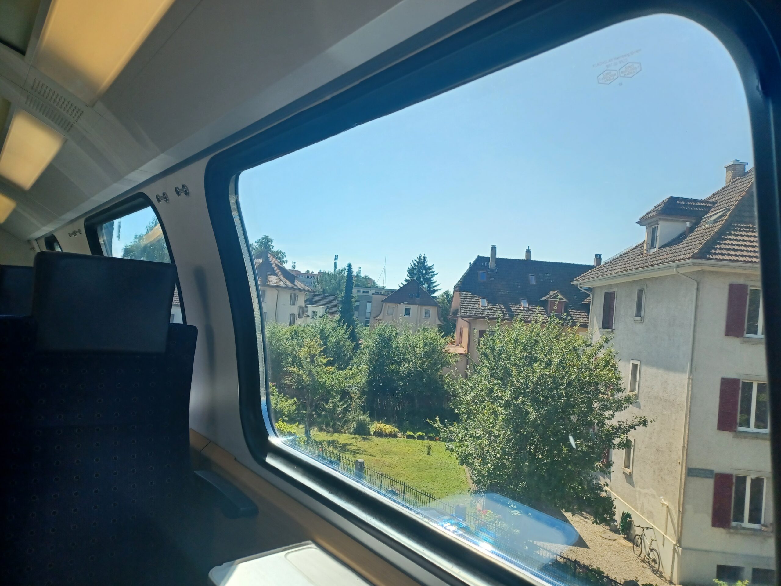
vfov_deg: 54.9
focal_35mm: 25
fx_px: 564
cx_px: 390
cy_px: 293
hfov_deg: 69.4
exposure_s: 1/215
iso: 32
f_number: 1.8
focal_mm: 4.6
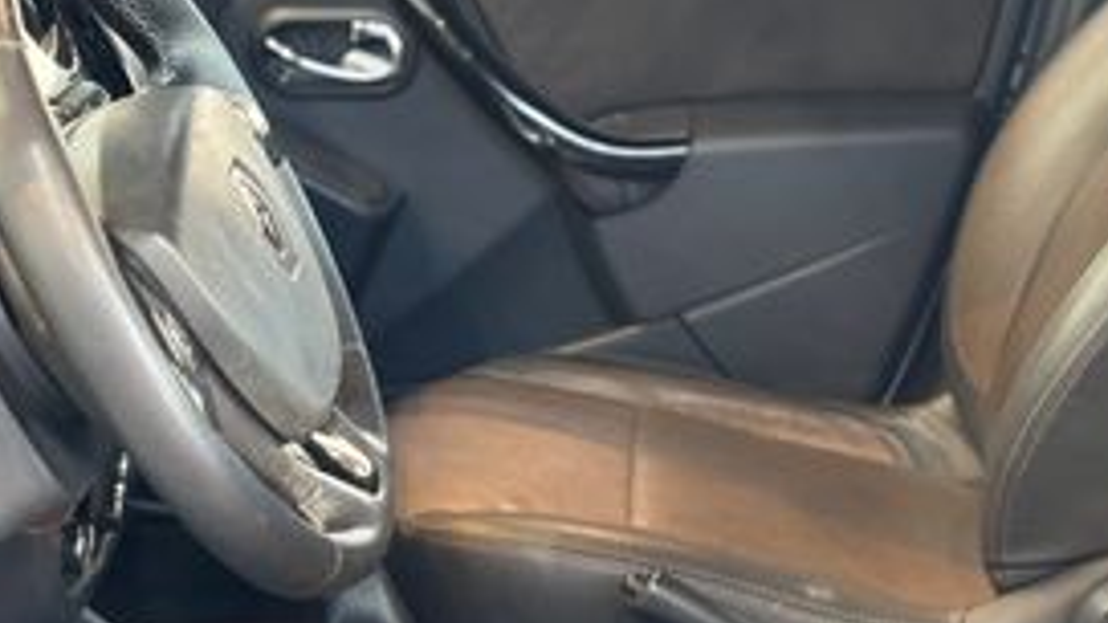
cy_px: 448
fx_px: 2879
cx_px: 692
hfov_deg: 21.7
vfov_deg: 12.3
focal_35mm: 98
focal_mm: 5.96
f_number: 1.6
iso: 200
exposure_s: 1/40
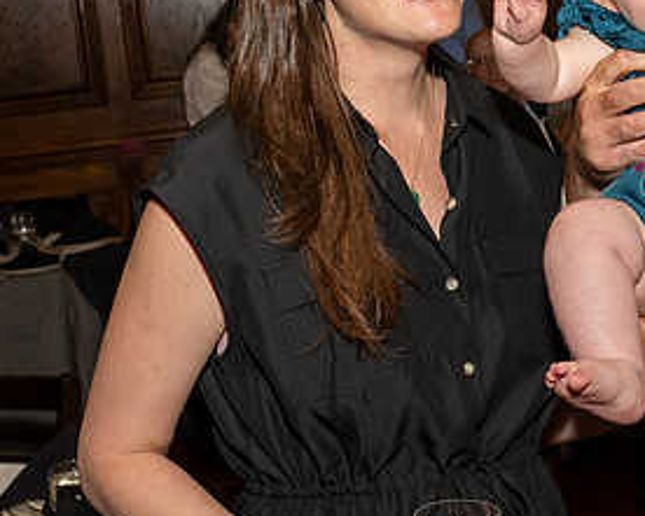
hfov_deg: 22.6
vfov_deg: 18.2
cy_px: 159
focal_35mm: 84
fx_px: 1604
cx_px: 434
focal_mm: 33.5
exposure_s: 1/250
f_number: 8
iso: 640
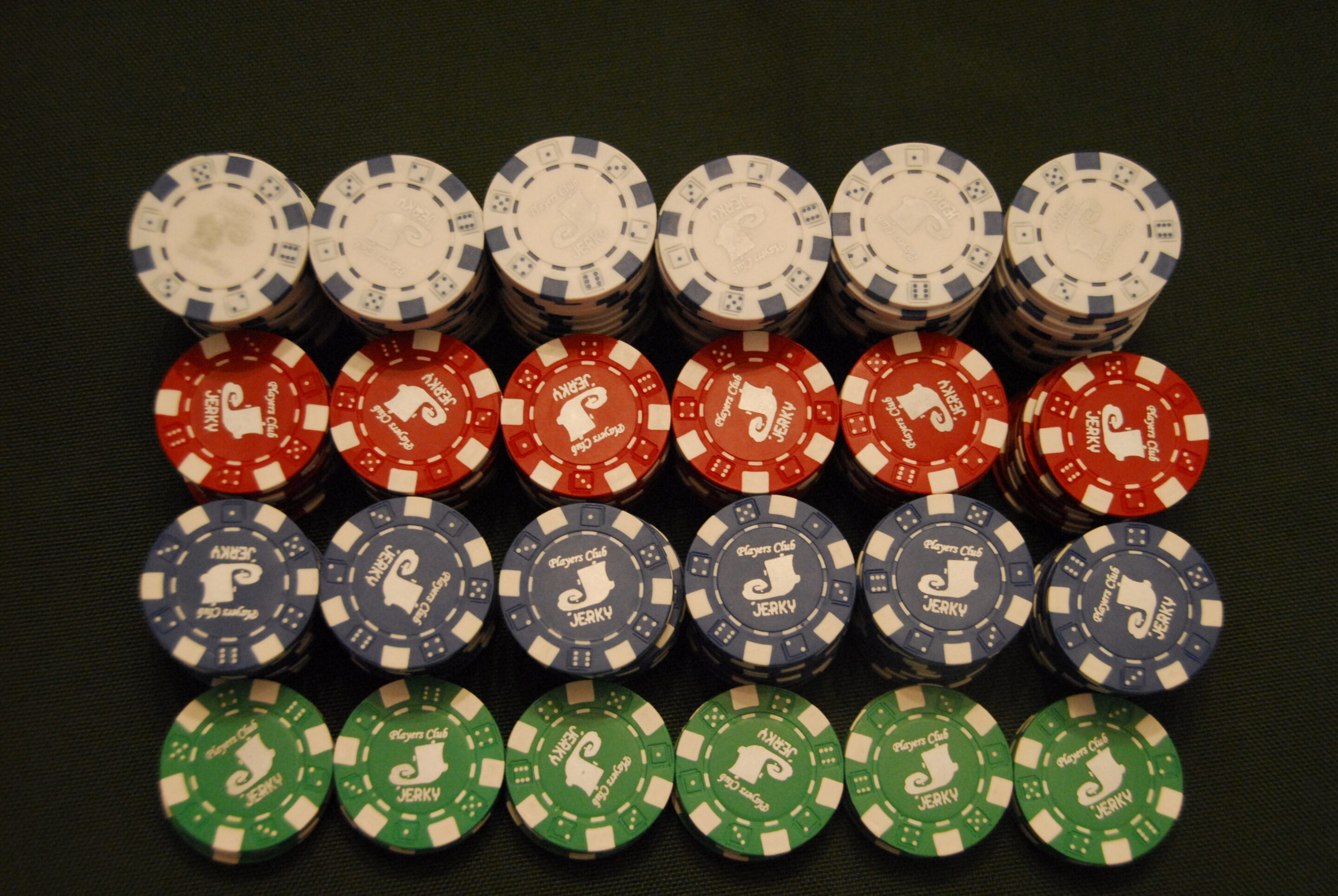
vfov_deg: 25.8
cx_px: 669
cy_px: 448
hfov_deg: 37.8
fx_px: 1954
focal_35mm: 52
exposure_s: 1/15
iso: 1400
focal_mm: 35
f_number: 4.2
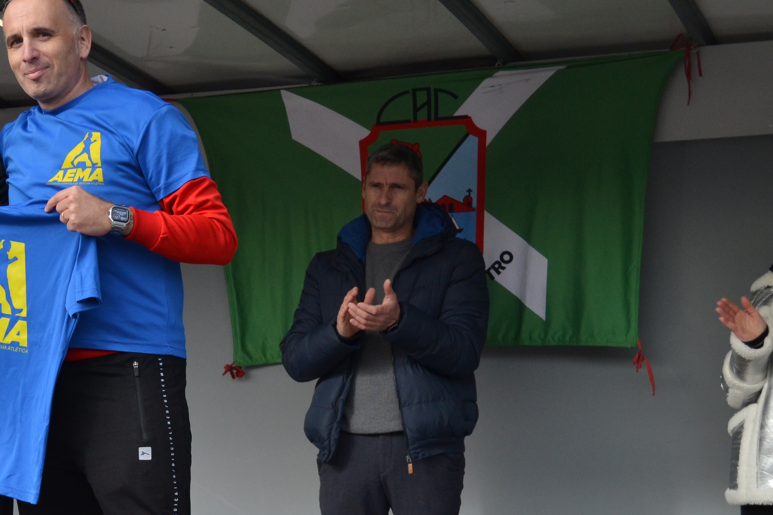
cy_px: 397
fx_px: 1997
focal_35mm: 93
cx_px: 178
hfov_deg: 21.7
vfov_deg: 14.6
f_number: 5
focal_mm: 31
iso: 400
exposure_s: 1/1250
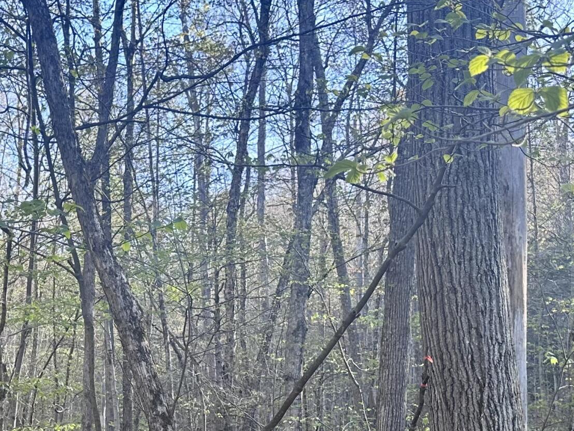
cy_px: 444
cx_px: 139
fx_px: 1078
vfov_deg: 21.7
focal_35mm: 65
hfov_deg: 29.3
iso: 64
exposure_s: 1/211
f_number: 1.78
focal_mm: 6.86
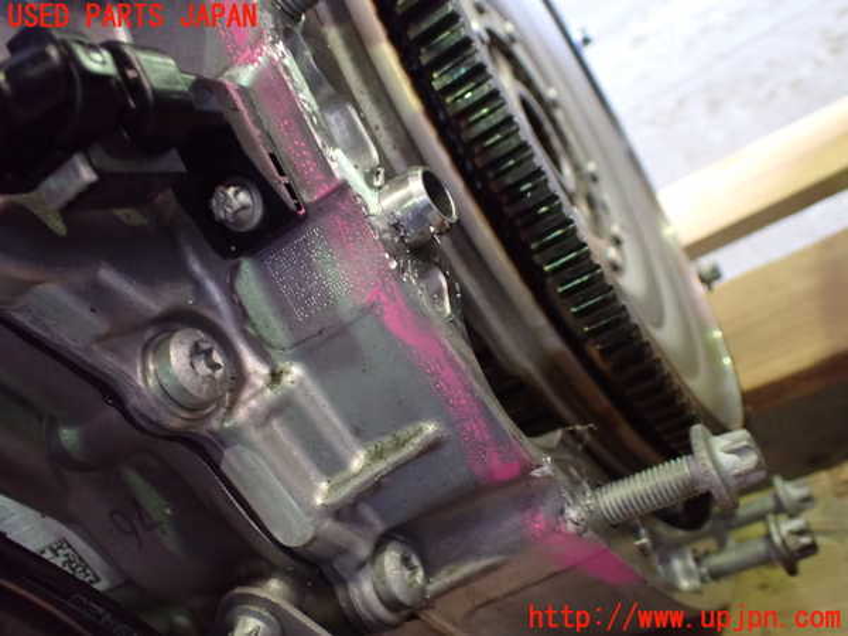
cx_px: 424
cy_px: 318
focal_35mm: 30
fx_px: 735
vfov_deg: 46.8
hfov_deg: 60.0
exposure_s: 1/30
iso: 1250
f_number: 2.3
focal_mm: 5.4
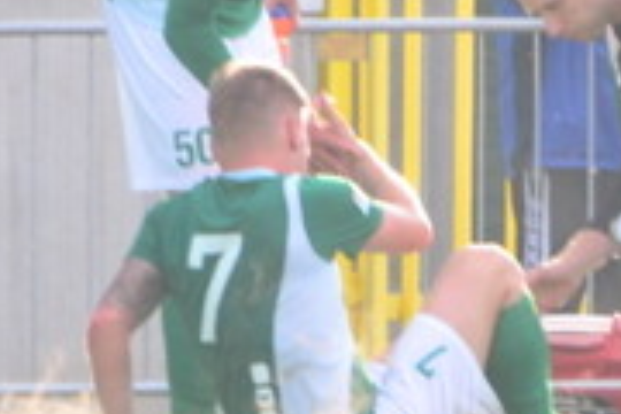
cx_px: 987
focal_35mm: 2495
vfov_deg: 0.6
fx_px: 43035
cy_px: 478
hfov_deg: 0.8
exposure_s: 1/250
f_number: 6.3
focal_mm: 300
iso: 500
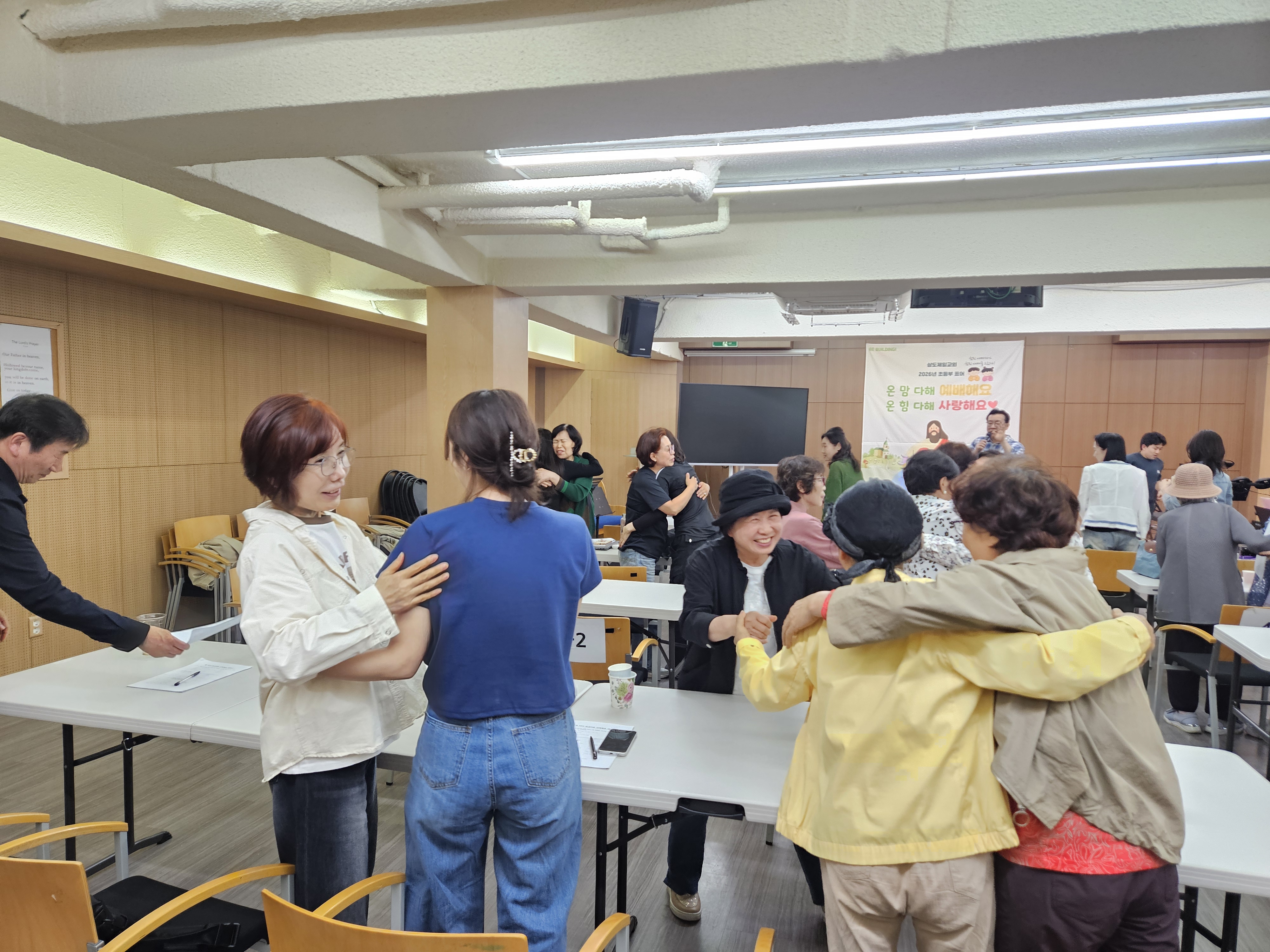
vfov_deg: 58.9
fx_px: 844
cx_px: 635
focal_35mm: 23
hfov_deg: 73.9
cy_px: 476
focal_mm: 5.4
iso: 160
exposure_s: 1/120
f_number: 1.8
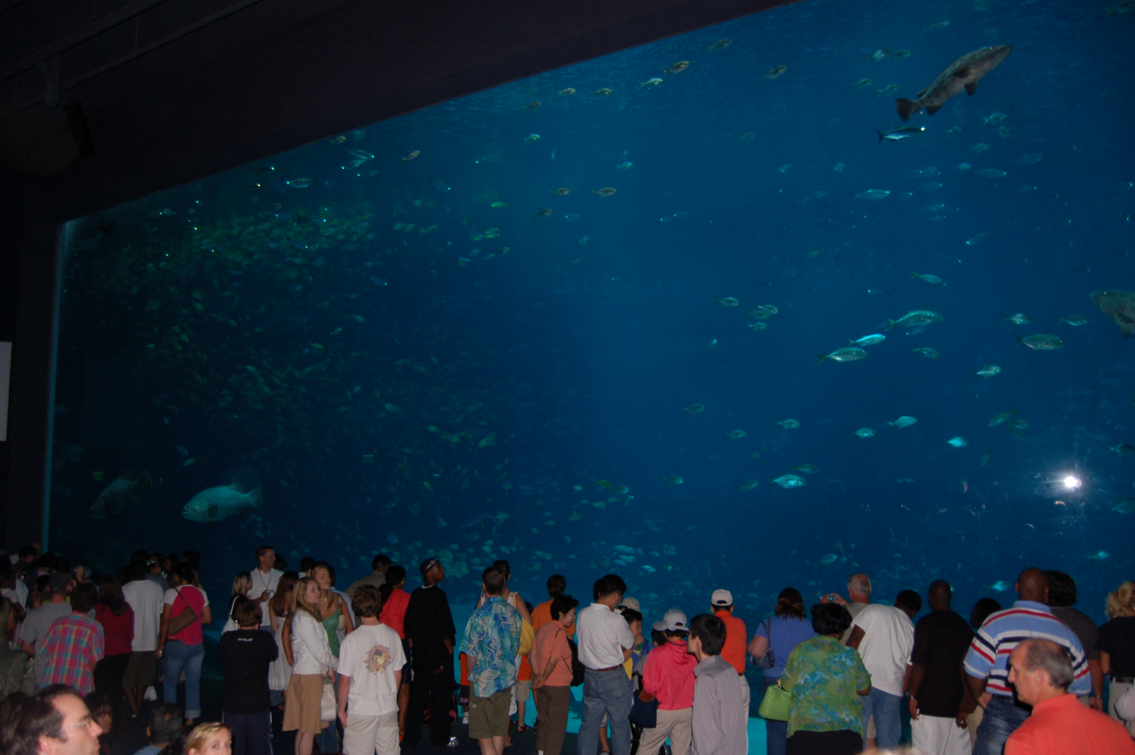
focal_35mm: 27
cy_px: 378
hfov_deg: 67.4
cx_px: 568
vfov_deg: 47.8
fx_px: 850
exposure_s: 1/60
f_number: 3.5
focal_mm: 18
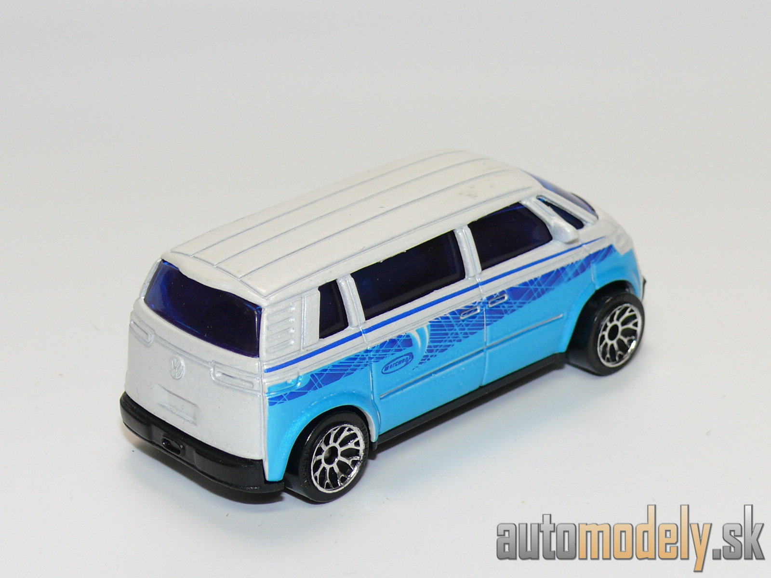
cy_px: 289
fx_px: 2294
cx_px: 386
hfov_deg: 19.1
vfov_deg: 14.4
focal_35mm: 103
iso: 100
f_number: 4
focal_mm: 13.6
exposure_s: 1/30
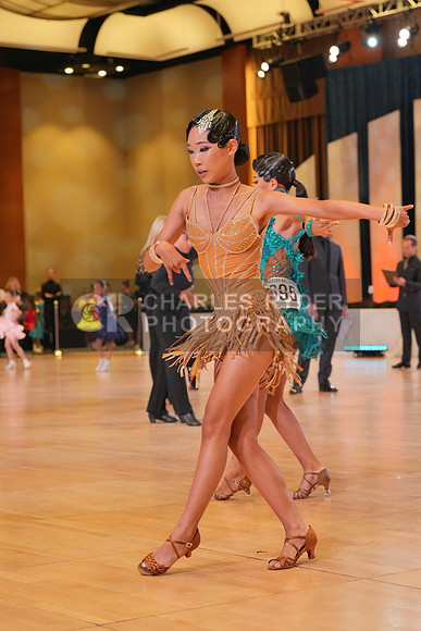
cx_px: 210
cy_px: 316
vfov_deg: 24.2
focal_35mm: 84
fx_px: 1473
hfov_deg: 16.3
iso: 4000
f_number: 5.6
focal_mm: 84
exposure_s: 1/400
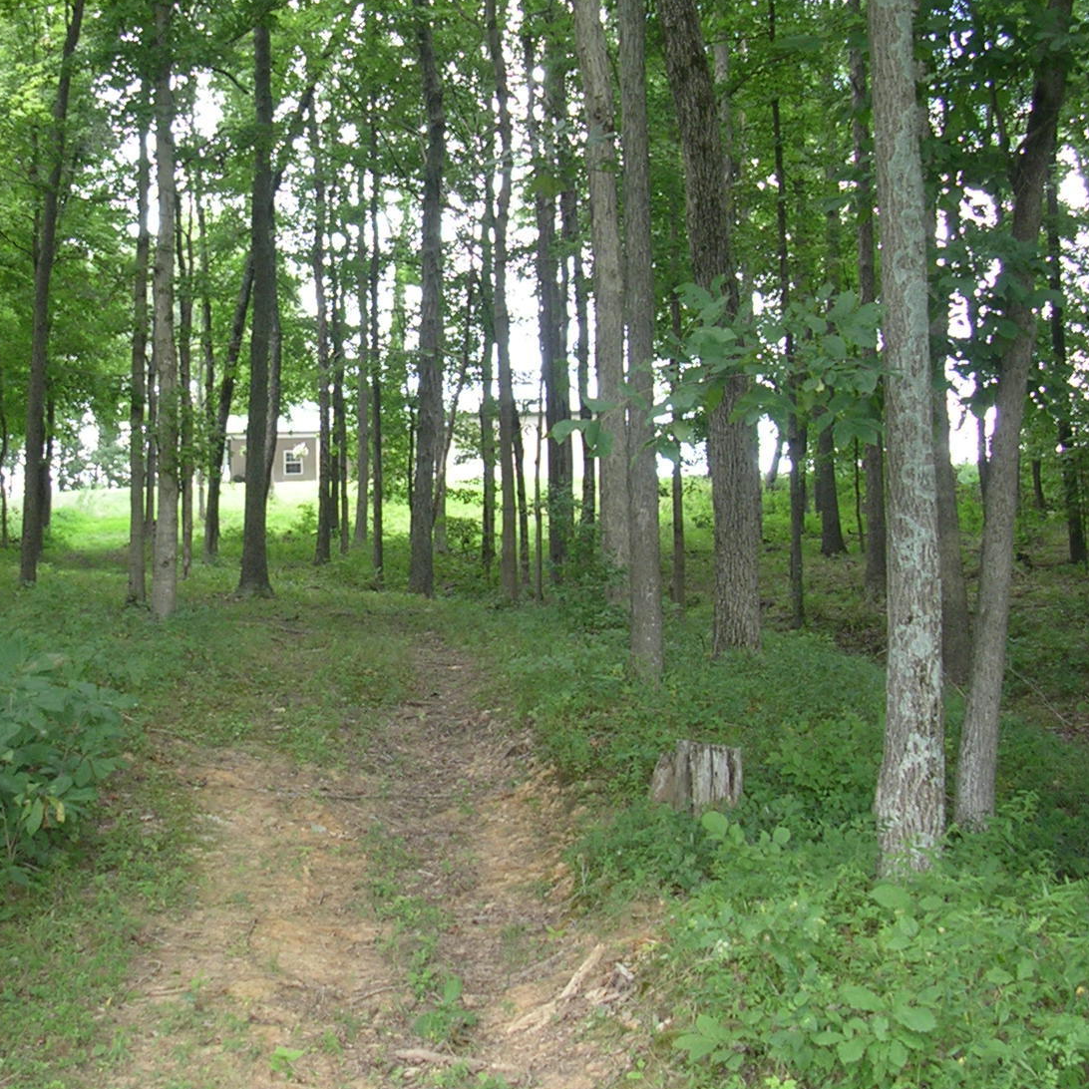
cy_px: 458
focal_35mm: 63
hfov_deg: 27.0
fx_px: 2242
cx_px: 303
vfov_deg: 27.3
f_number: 2.8
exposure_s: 1/32.4
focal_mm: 5.8
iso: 63
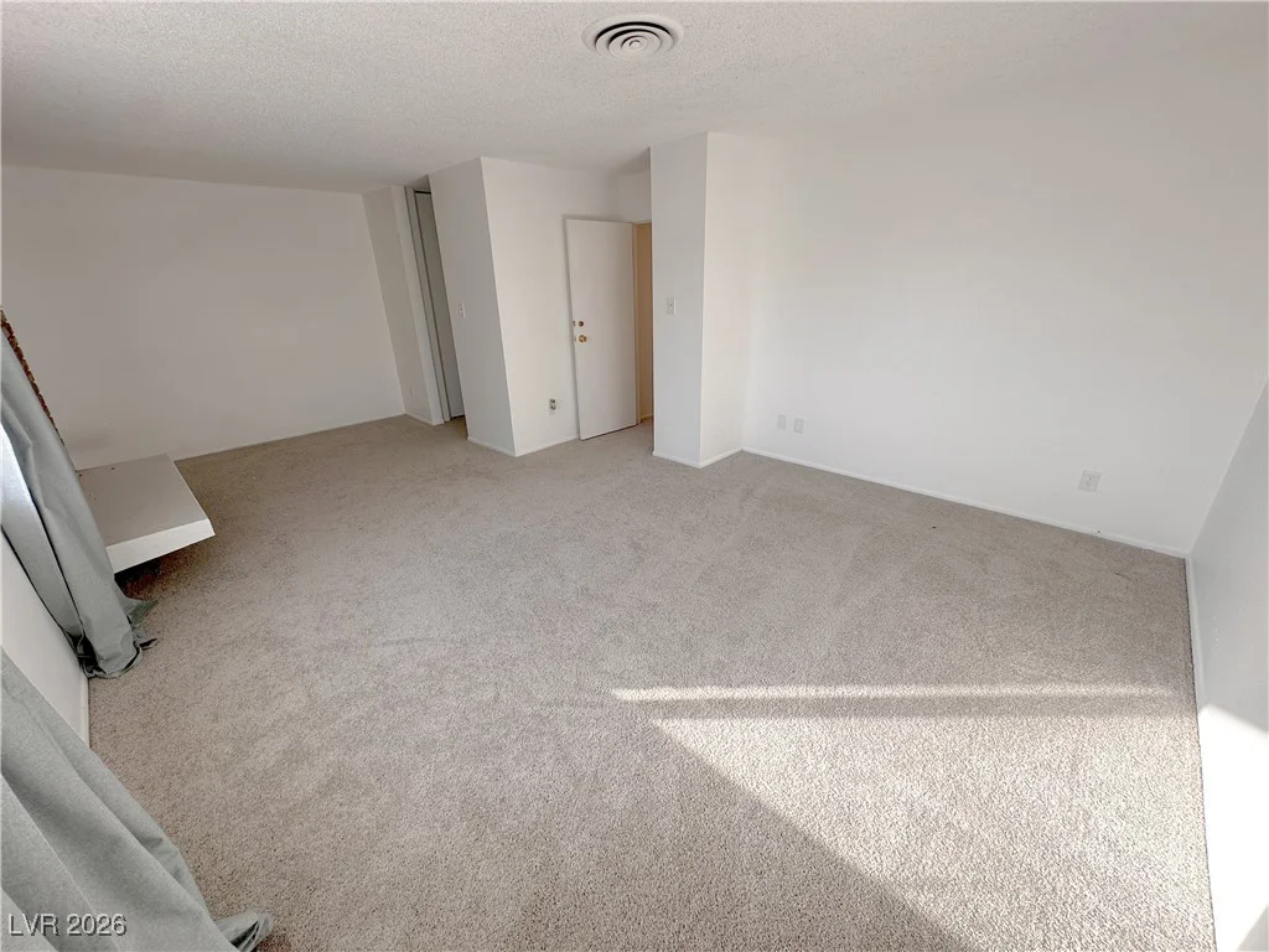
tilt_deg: -20.9
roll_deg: +1.7
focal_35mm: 14
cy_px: 476
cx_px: 634
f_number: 2.2
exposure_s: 1/119
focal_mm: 2.22
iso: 40
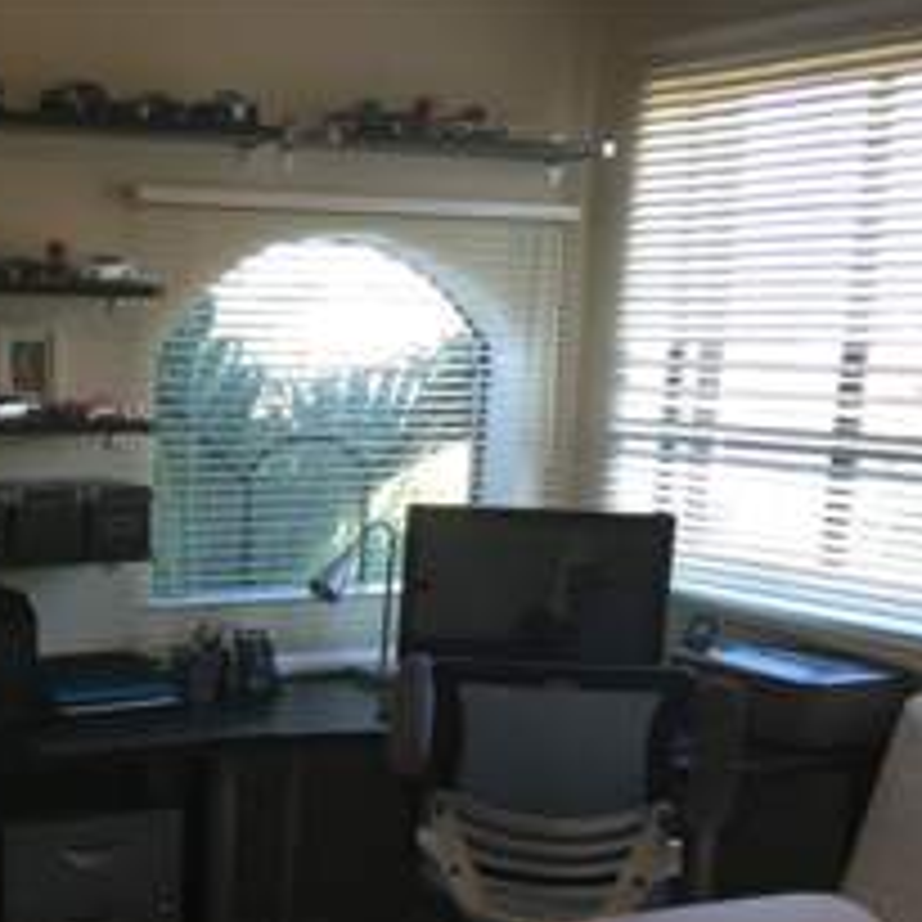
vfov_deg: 27.8
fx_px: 1808
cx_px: 76
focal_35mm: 60
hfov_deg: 27.5
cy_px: 792
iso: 32
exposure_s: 1/40
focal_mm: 4.15
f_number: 2.2
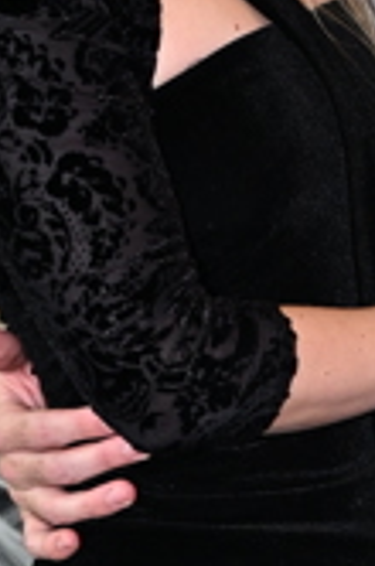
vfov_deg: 10.2
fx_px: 3138
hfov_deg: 6.8
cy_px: 540
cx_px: 542
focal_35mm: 200
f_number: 4
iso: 1250
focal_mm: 32
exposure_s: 1/125
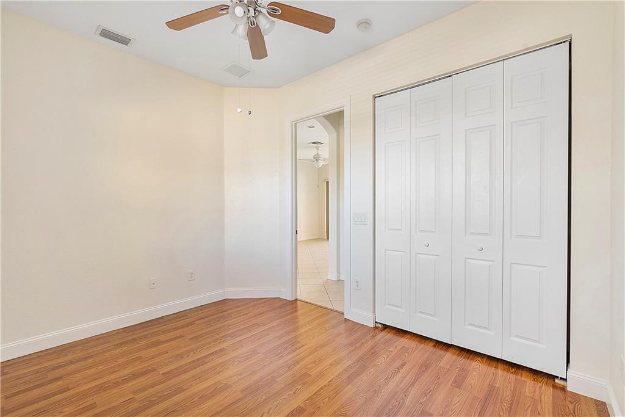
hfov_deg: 100.4
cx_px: 312
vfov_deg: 77.3
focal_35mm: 15
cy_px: 208
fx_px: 260
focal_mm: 10
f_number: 11
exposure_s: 1/4
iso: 160
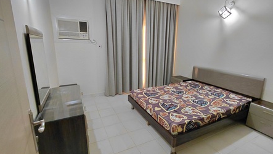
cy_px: 70
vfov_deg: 60.9
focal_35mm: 18
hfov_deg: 92.7
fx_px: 130
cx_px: 137
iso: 200
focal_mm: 1.64
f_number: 2.2
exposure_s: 1/50
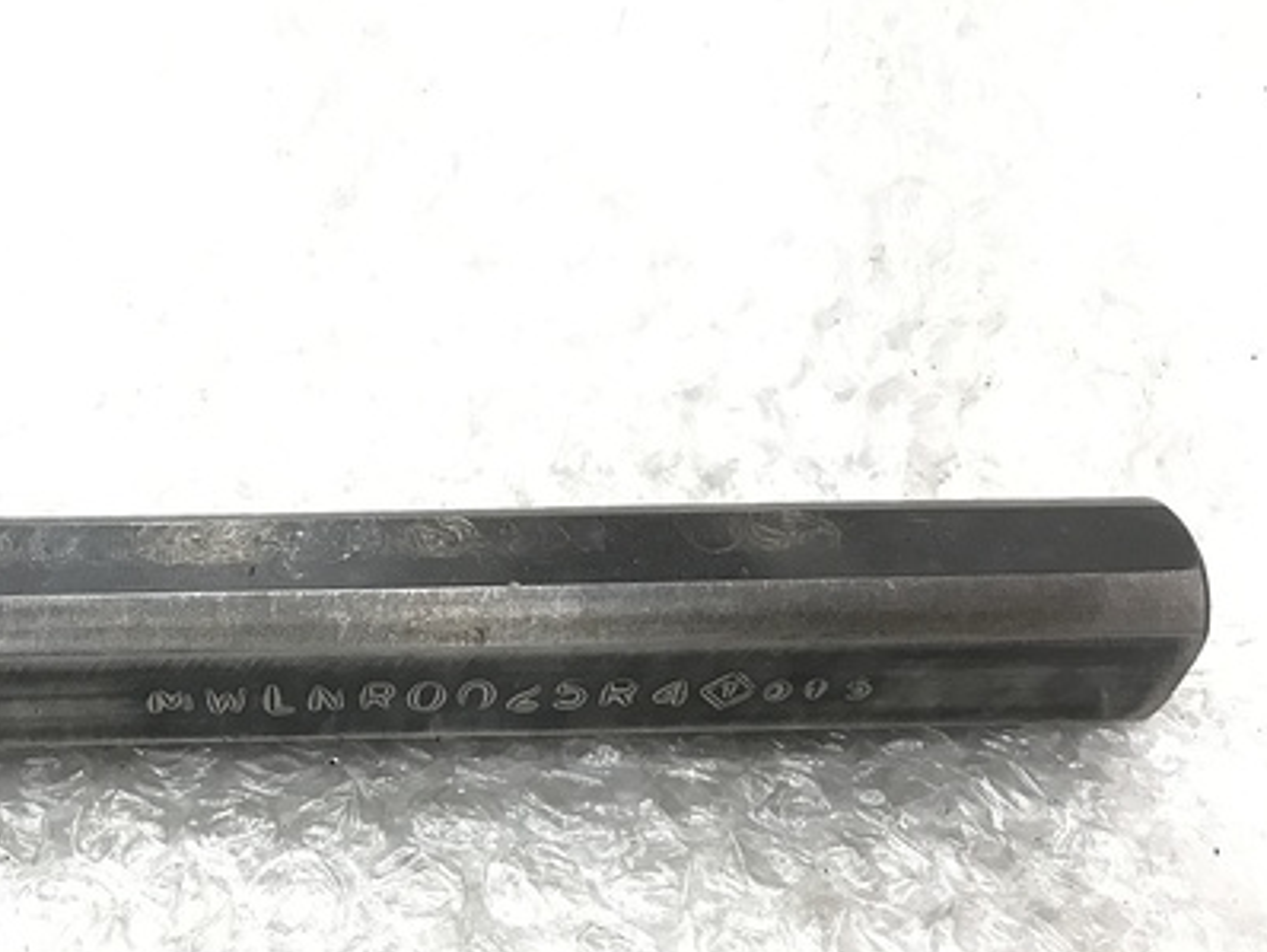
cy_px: 643
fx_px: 1648
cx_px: 264
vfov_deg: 31.9
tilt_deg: -56.7
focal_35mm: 45
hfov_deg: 40.4
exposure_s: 1/17
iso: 40
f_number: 1.8
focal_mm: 3.99
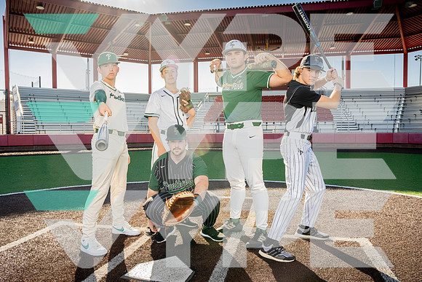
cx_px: 211
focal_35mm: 28
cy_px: 141
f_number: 9
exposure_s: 1/250
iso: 400
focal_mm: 28
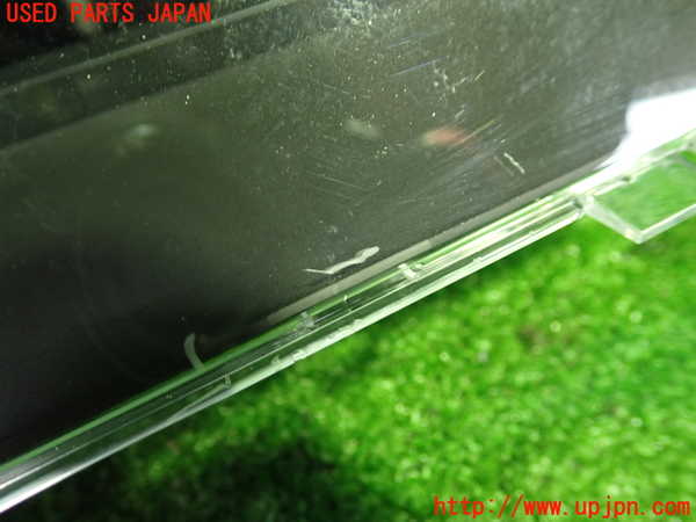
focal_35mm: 30
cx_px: 348
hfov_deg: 60.0
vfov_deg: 46.8
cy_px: 261
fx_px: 603
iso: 400
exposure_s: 1/30
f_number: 2.3
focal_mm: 5.4
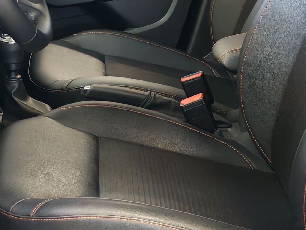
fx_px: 928
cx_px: 51
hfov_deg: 18.5
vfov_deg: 14.0
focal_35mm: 105
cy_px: 38
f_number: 1.9
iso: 800
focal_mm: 6.12
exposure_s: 1/100
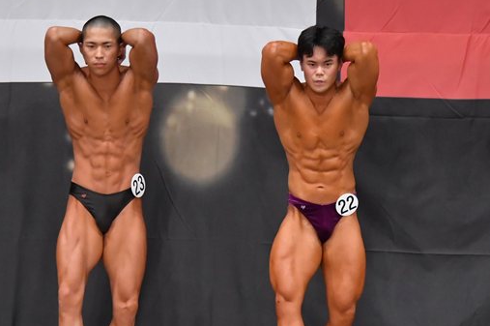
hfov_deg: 6.2
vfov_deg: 4.1
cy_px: 224
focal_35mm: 332
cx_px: 292
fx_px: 4514
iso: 5000
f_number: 5.6
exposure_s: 1/400
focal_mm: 145
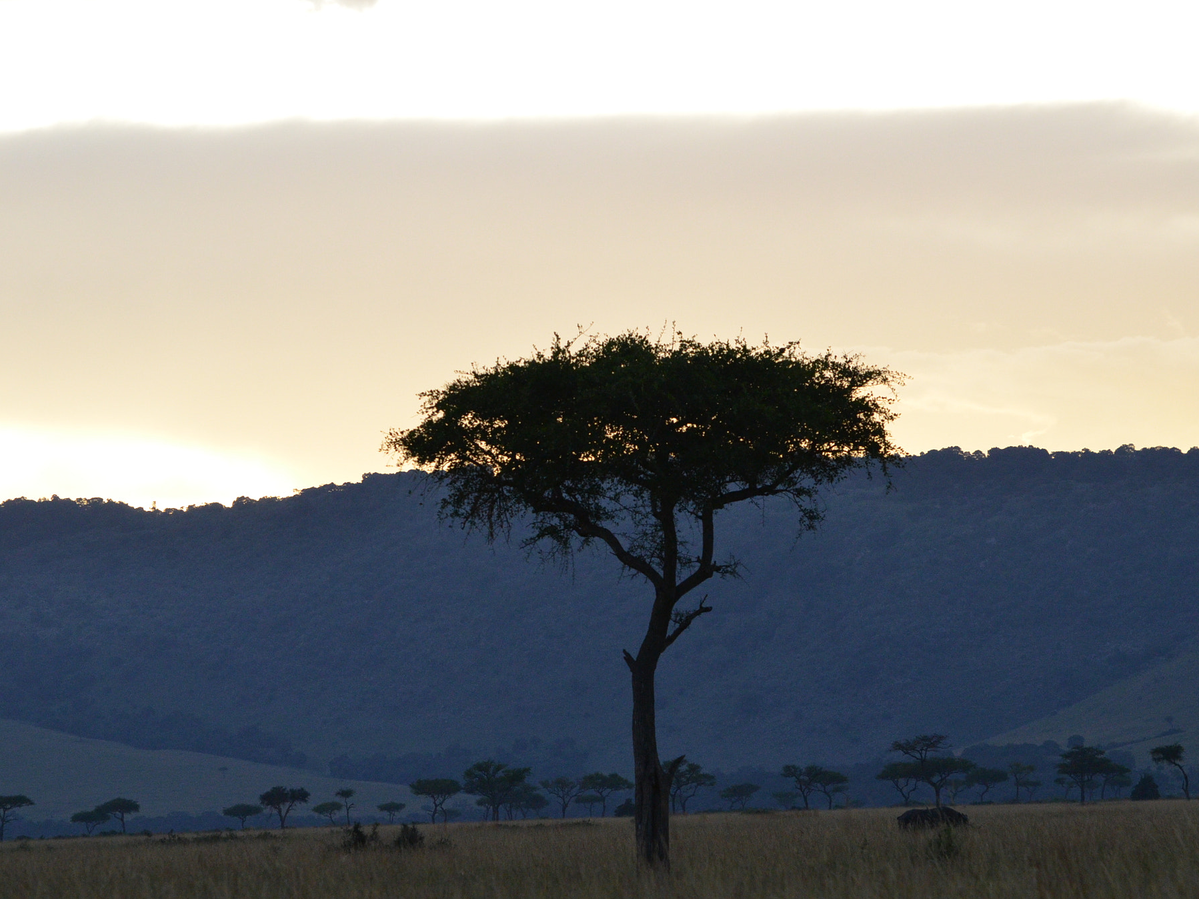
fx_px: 6927
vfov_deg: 7.4
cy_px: 447
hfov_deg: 9.9
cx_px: 642
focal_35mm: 200
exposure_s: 1/640
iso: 1600
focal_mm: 122
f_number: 6.3
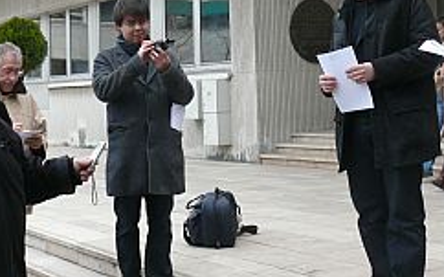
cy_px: 61
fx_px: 835
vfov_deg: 18.7
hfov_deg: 29.7
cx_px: 273
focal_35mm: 69
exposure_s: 1/125
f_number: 4
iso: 100
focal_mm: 7.4
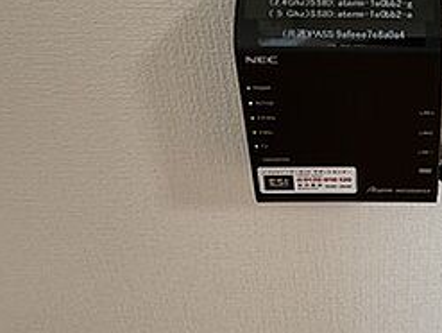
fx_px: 959
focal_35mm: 75
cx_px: 426
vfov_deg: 19.4
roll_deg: -0.9
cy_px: 48
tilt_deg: -40.9
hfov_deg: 24.9
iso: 64
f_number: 1.8
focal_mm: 3
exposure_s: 1/100
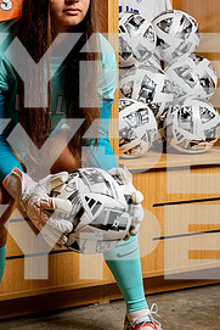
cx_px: 68
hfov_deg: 18.6
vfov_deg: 27.7
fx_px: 668
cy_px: 157
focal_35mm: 73
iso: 200
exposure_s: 1/250
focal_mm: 44
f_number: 8
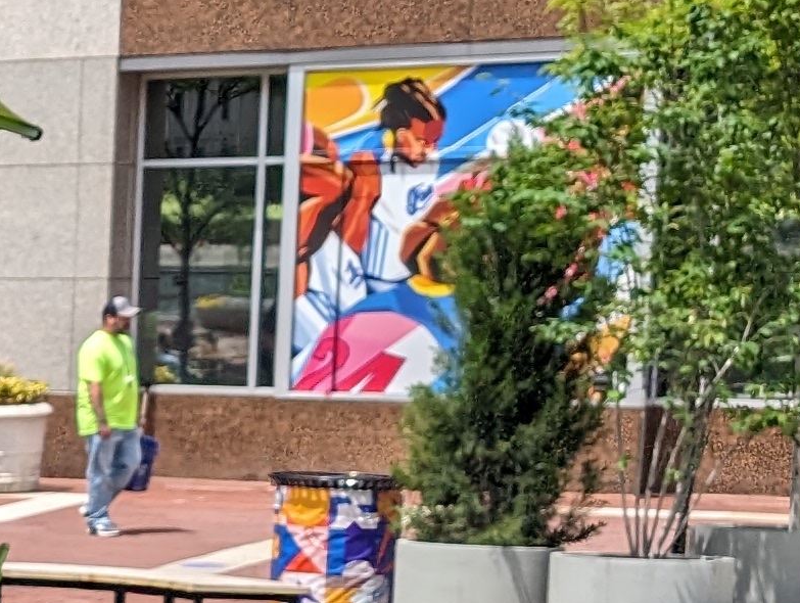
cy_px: 664
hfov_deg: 13.3
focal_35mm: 125
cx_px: -845
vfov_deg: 11.7
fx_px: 2894
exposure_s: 1/1005
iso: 27
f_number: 1.68
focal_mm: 6.9
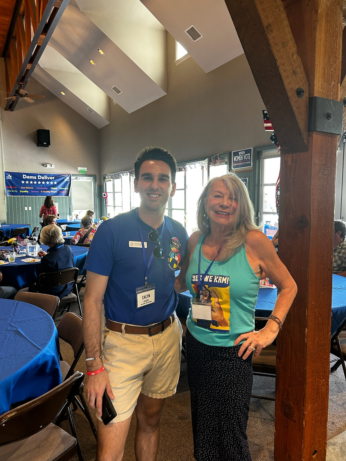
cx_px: 173
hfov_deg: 53.1
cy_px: 230
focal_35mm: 26
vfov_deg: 67.3
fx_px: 347
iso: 160
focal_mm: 5.7
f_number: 1.5
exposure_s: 1/60
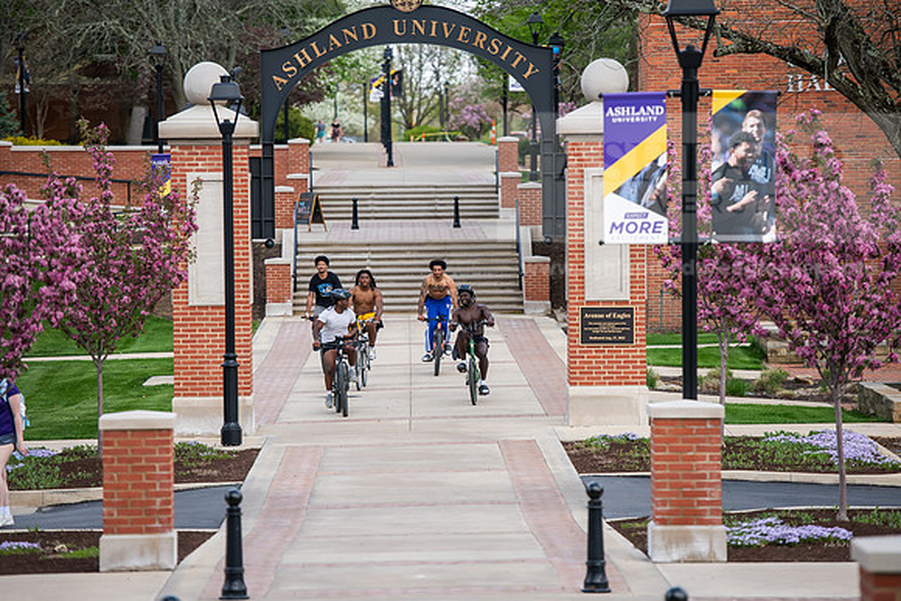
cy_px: 300
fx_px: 4381
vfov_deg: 7.9
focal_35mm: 175
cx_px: 450
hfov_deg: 11.7
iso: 200
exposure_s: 1/640
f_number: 3.5
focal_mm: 175
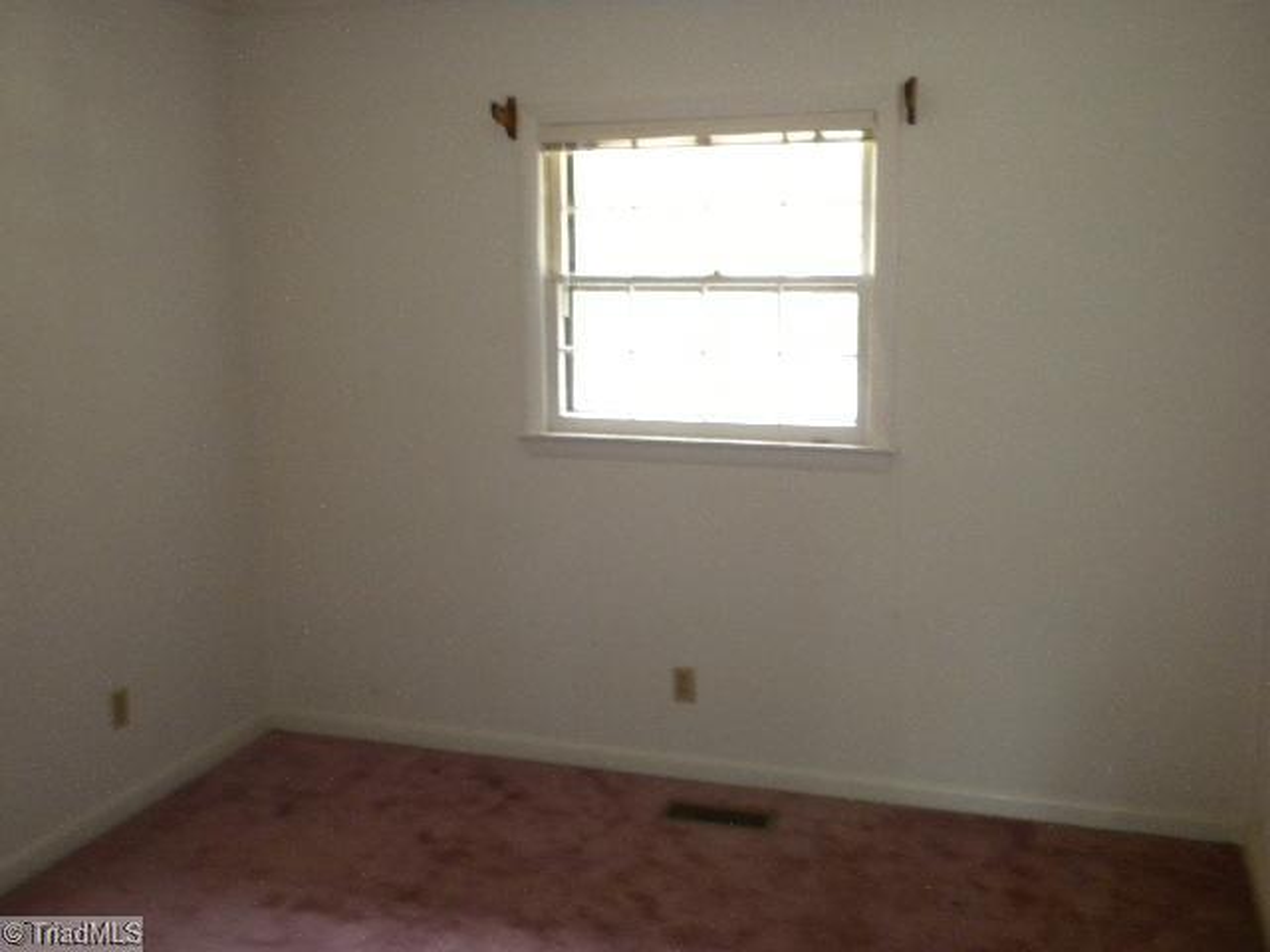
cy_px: 476
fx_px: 1357
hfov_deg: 50.1
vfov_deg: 38.7
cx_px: 635
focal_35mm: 37
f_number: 3.5
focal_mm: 6.6
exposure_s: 1/30
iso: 400
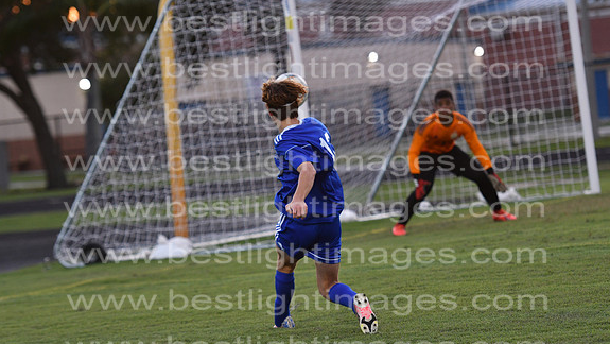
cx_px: 307
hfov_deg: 10.5
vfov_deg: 5.9
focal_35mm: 206
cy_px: 186
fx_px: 3333
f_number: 3.2
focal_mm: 130
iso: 800
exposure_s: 1/800
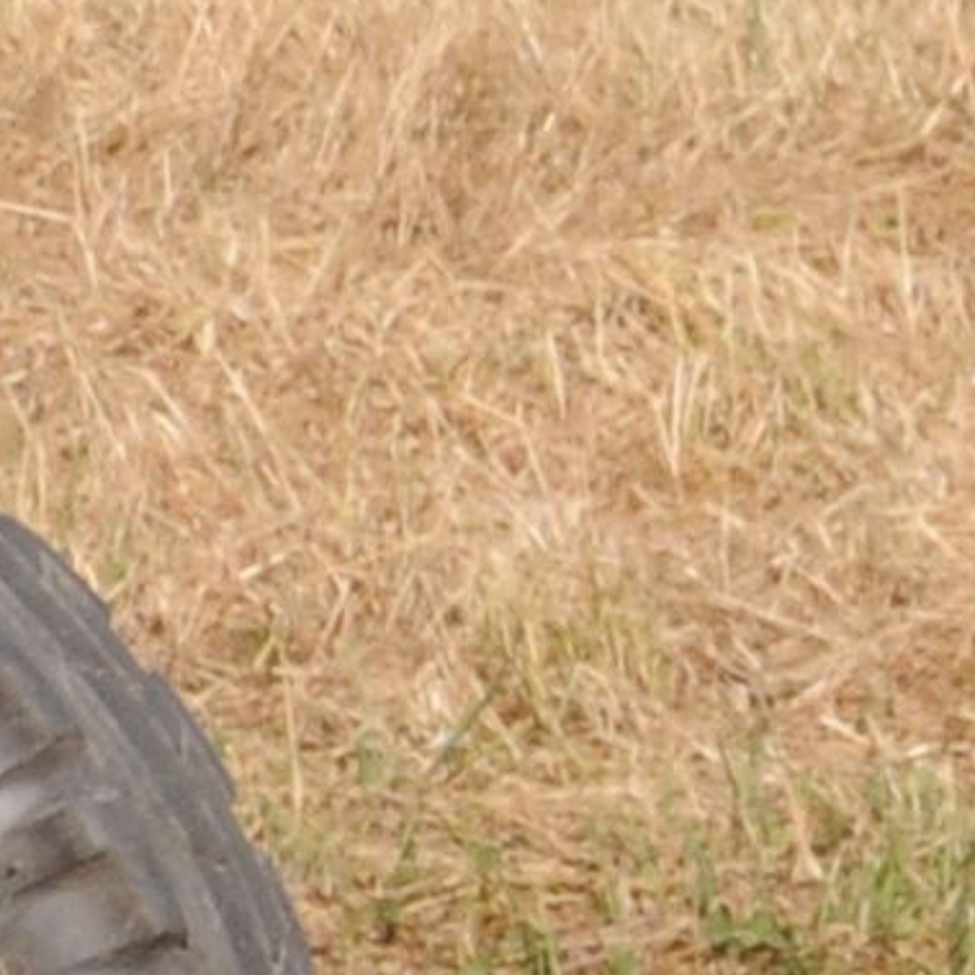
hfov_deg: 3.2
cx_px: -3730
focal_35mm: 505
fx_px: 16086
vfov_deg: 3.5
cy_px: -54
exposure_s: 1/500
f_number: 11
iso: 400
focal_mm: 35
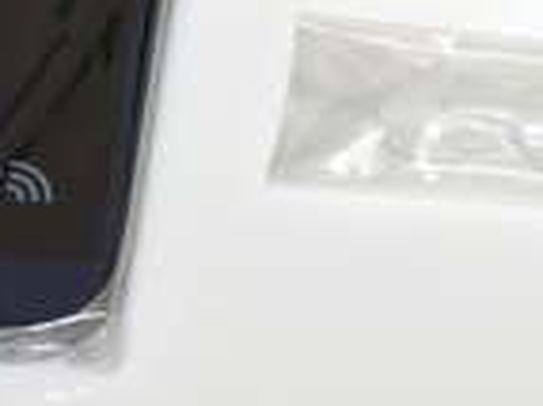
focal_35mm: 403
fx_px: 6316
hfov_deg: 4.9
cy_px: -266
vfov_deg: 3.7
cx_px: 440
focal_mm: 60
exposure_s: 1/15
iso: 1600
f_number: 6.3
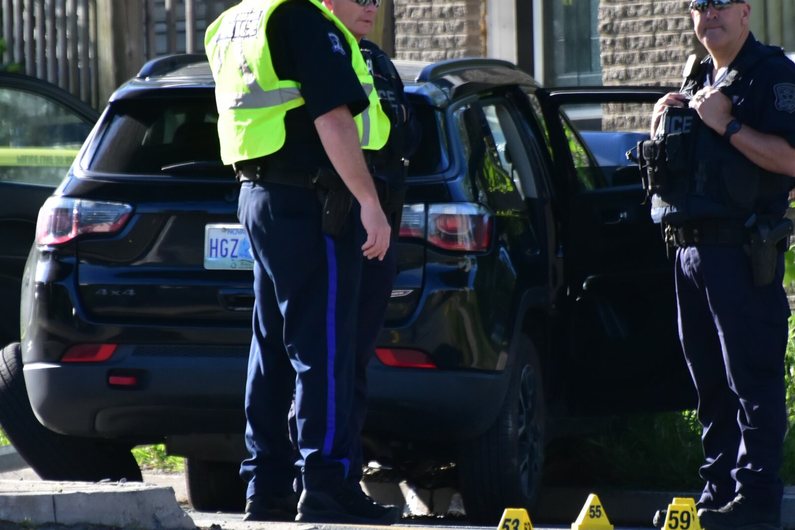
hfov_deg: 2.9
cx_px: 390
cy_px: 237
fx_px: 15743
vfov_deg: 1.9
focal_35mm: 713
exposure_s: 1/1000
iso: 1000
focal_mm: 300
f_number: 6.3
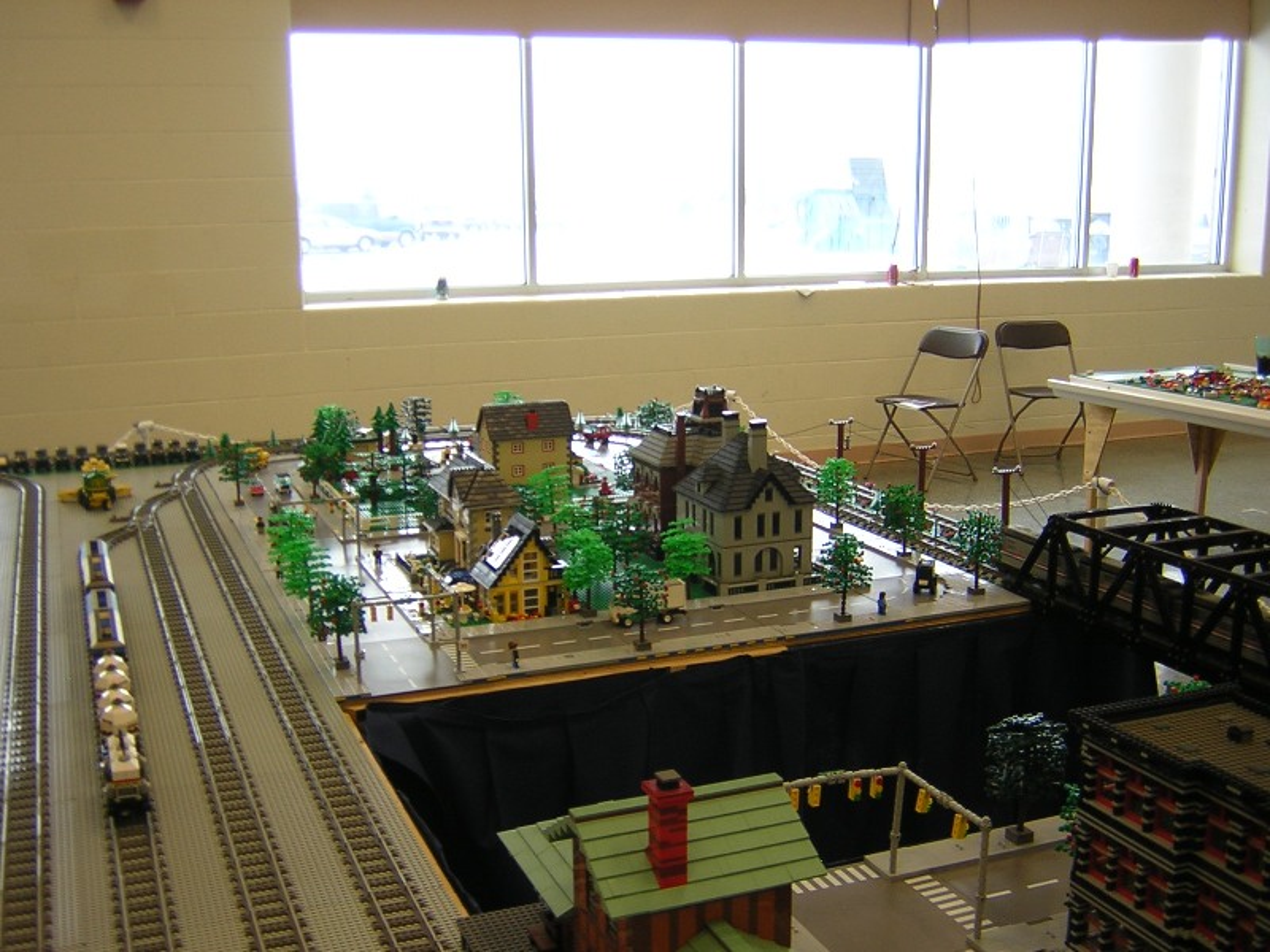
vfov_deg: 39.7
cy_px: 476
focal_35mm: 36
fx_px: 1321
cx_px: 635
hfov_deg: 51.4
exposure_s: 1/36.7
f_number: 2.6
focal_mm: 4.7
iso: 100
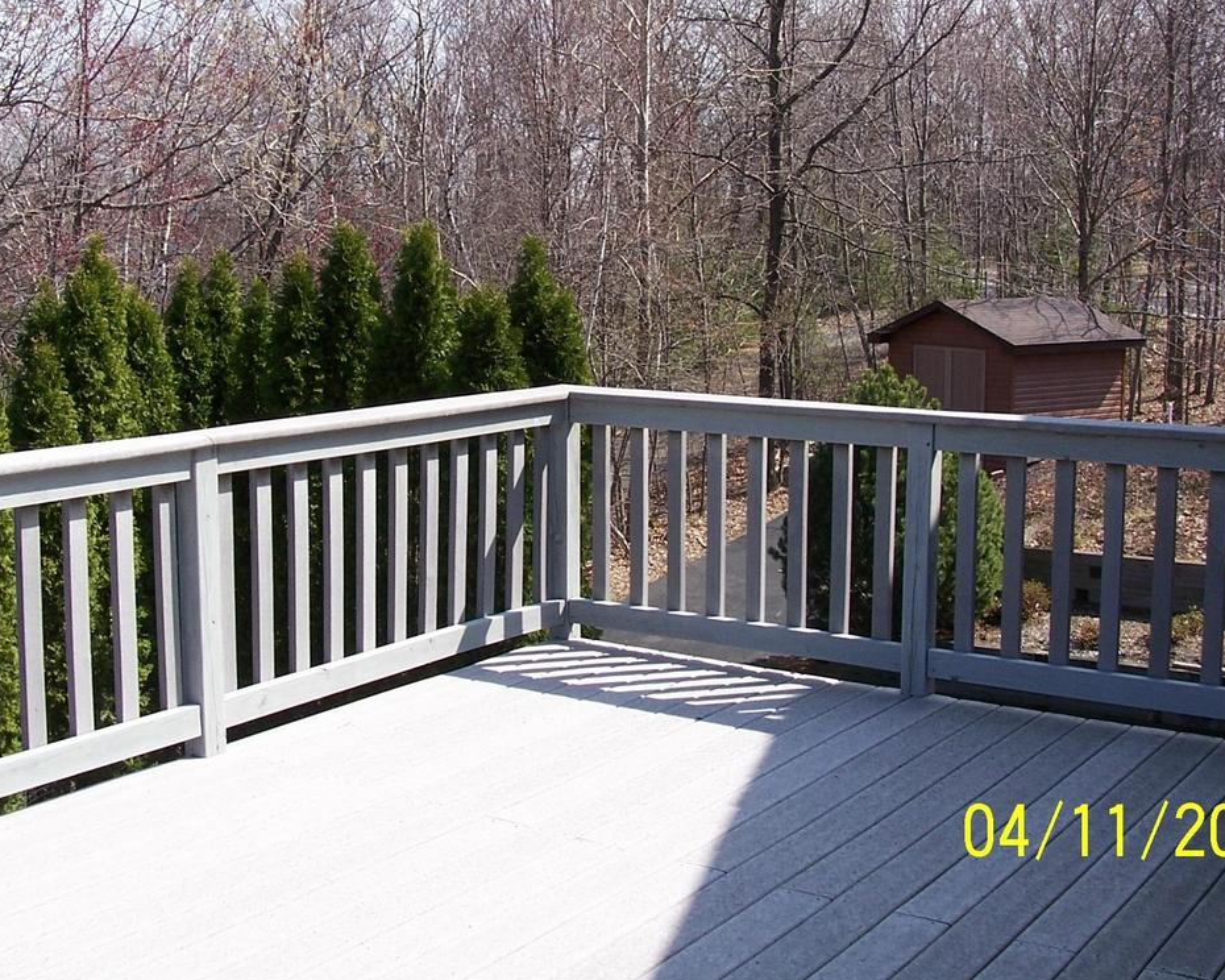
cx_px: 564
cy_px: 356
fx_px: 1704
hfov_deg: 39.5
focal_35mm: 47
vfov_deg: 31.9
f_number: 4
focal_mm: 6
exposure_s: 1/500
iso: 80
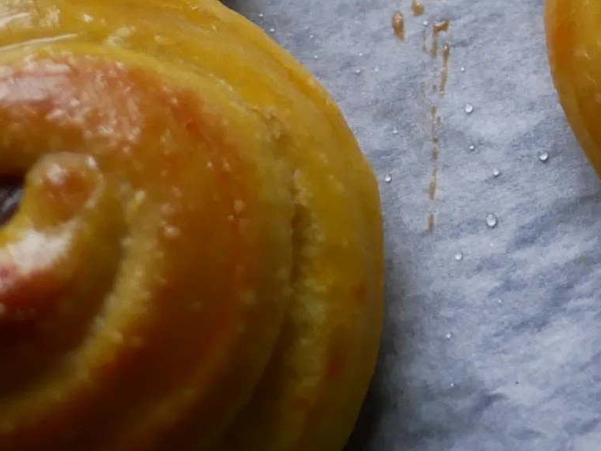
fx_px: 4533
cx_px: 1364
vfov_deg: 5.5
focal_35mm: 261
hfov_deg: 7.2
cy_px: -662
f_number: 1.7
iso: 640
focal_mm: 25
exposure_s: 1/60
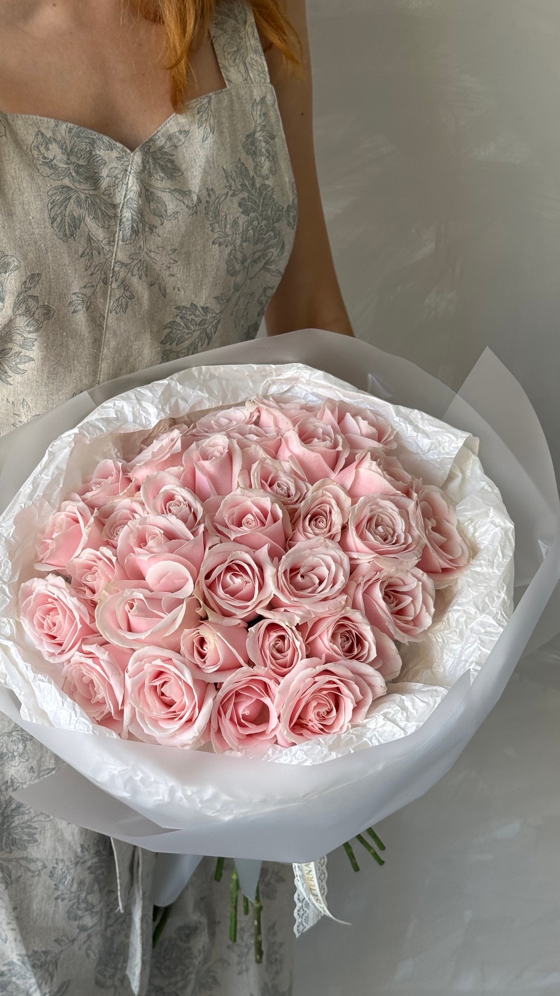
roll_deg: -3.0
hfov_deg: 22.6
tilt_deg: -21.5
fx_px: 1399
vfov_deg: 39.2
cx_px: 240
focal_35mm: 53
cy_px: 492
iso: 64
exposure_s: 1/218
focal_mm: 6.76
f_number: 1.78
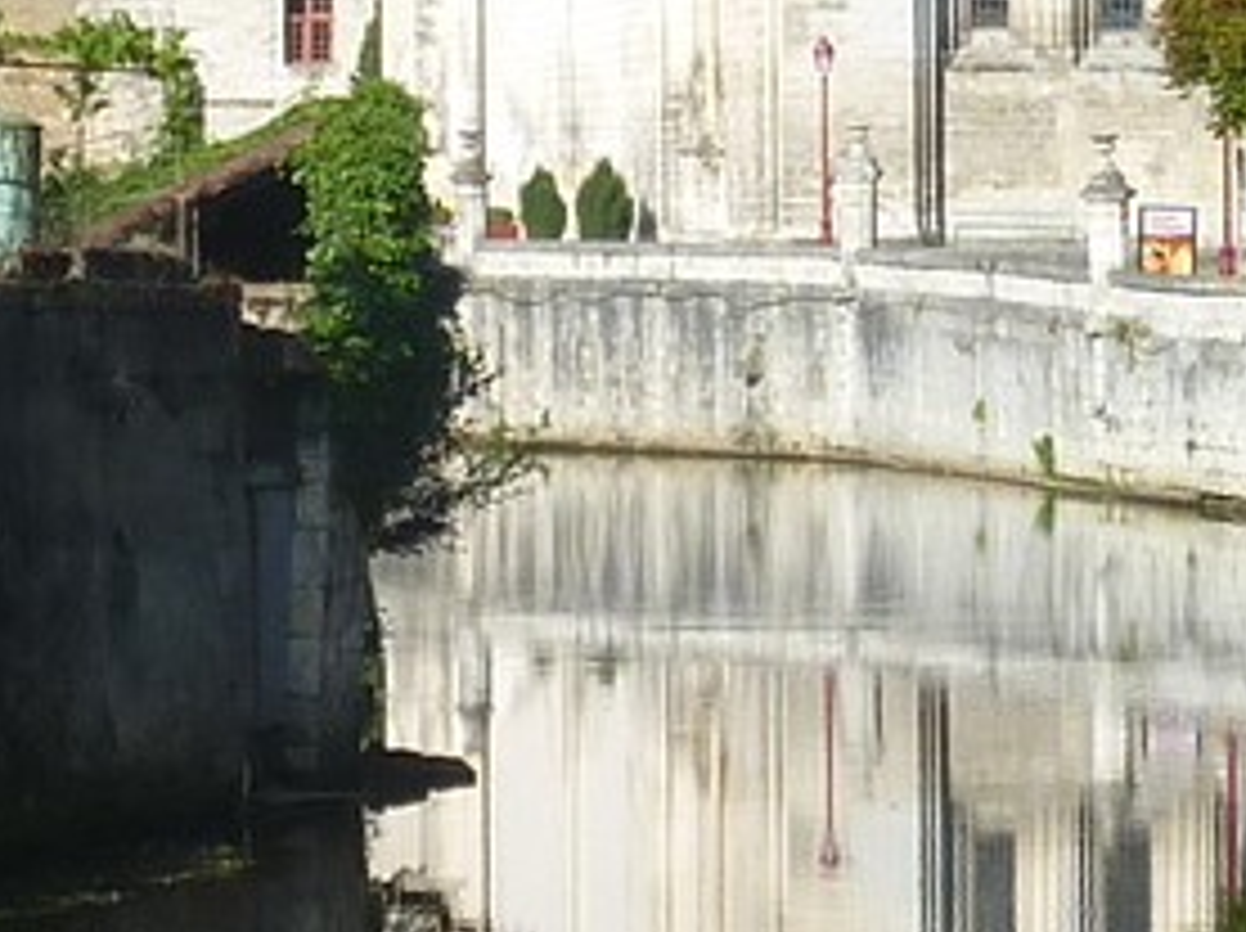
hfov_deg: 8.1
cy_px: 68
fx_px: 8735
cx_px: 976
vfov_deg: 6.1
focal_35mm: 243
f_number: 4.5
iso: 80
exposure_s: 1/400
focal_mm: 6.9
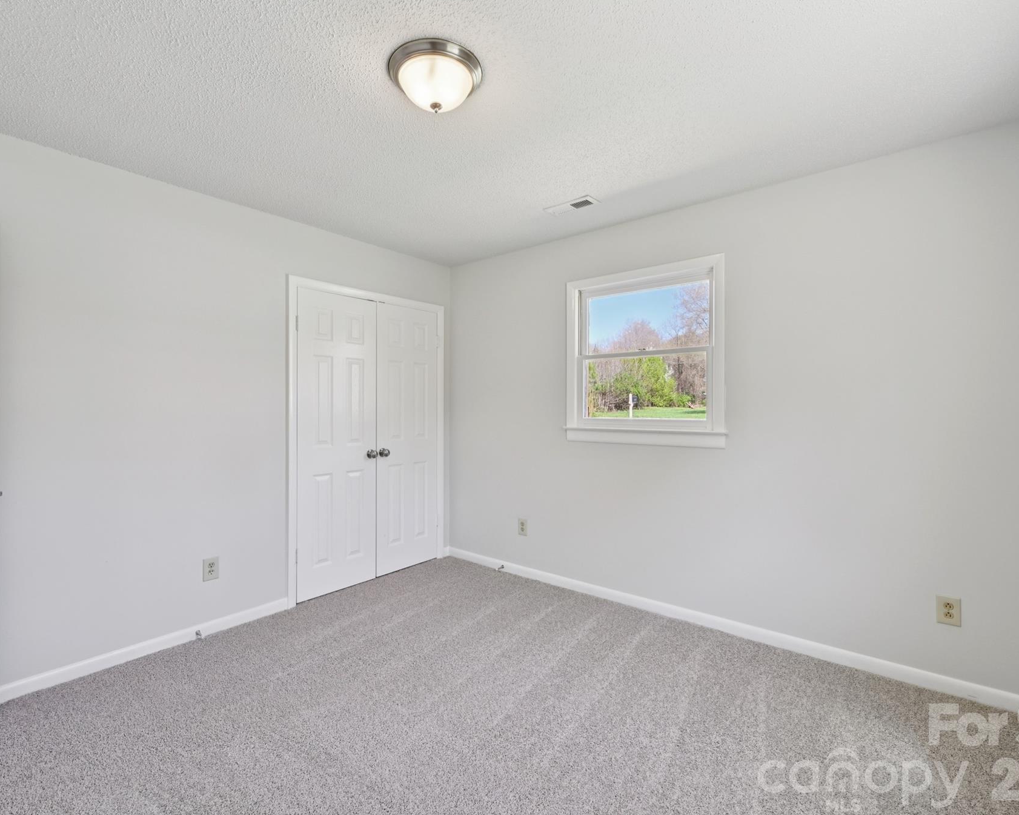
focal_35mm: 16
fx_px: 482
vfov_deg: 80.4
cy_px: 409
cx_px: 502
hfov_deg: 93.1
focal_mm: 14
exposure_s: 1/15
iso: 160
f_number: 8
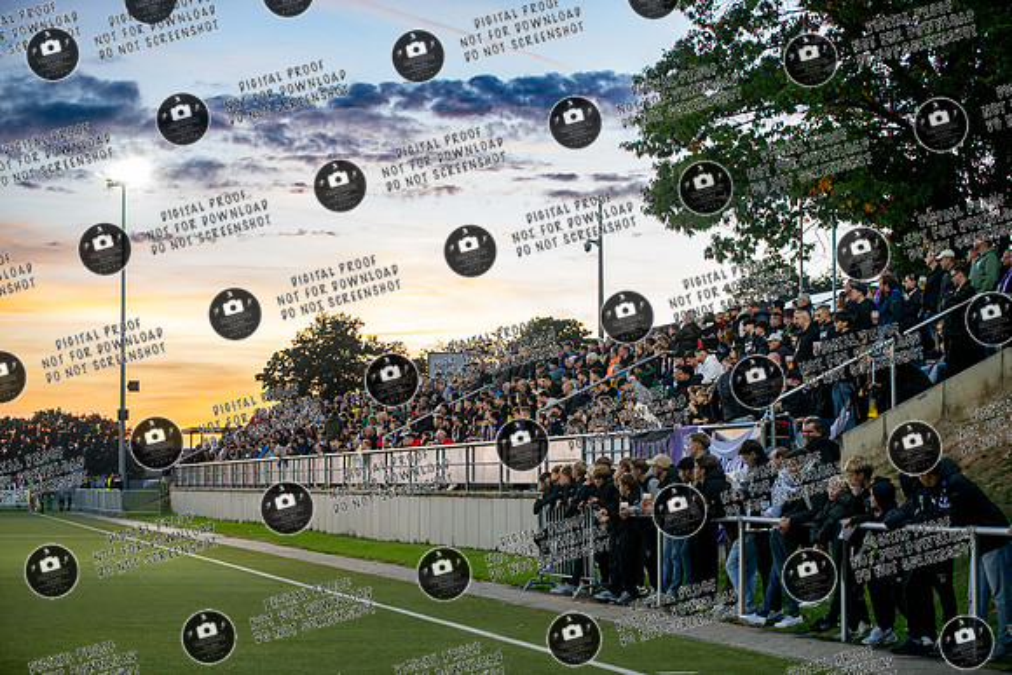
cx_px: 506
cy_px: 338
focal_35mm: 80
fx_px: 2249
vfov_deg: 17.1
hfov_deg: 25.4
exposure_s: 1/400
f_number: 3.5
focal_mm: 80
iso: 1600
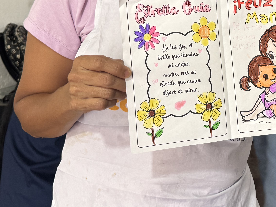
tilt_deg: -5.3
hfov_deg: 31.2
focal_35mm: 60
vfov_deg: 23.8
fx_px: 478
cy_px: 21
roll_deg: +2.1
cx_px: 230
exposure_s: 1/60
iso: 200
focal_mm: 6.76
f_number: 1.78
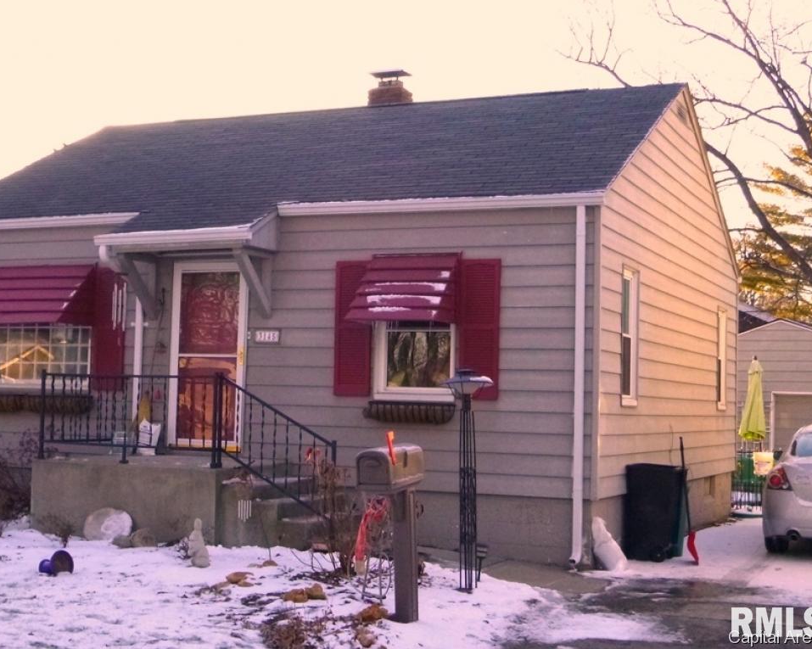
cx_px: 426
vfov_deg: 32.7
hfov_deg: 40.3
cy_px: 324
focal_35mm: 46
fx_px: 1105
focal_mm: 7.9
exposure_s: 1/320
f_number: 4.7
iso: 400
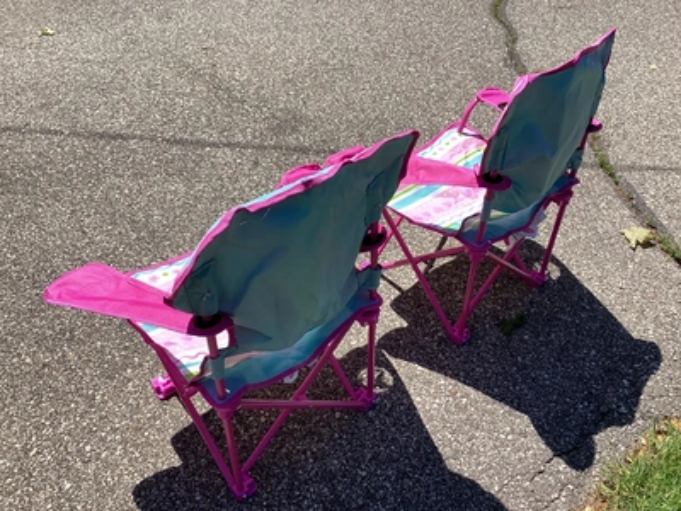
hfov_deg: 58.4
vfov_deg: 45.4
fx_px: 610
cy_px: 256
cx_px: 340
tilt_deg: -41.7
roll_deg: +0.6
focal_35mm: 31
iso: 25
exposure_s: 1/1217
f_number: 2.4
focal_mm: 3.3
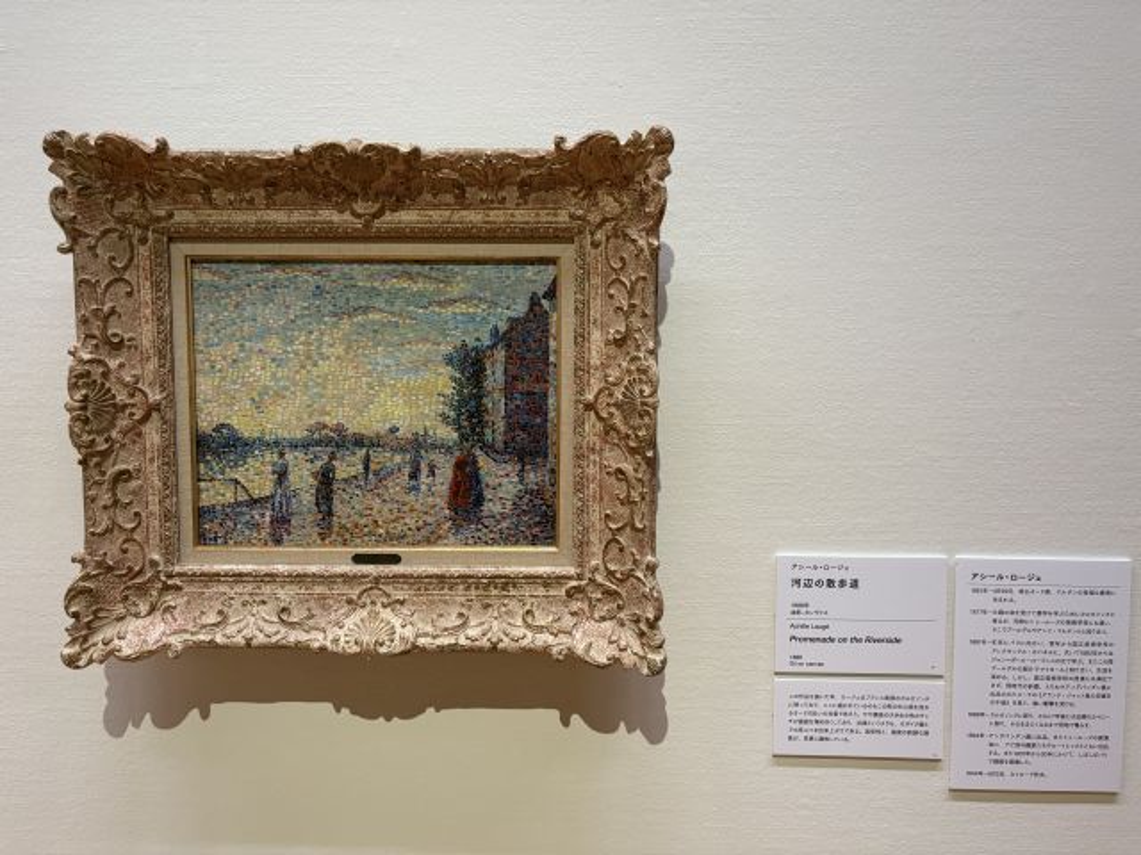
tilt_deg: -3.7
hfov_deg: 67.3
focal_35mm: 26
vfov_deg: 53.1
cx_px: 570
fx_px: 857
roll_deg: -0.9
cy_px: 428
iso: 200
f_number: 1.6
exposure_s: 1/60
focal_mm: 5.96
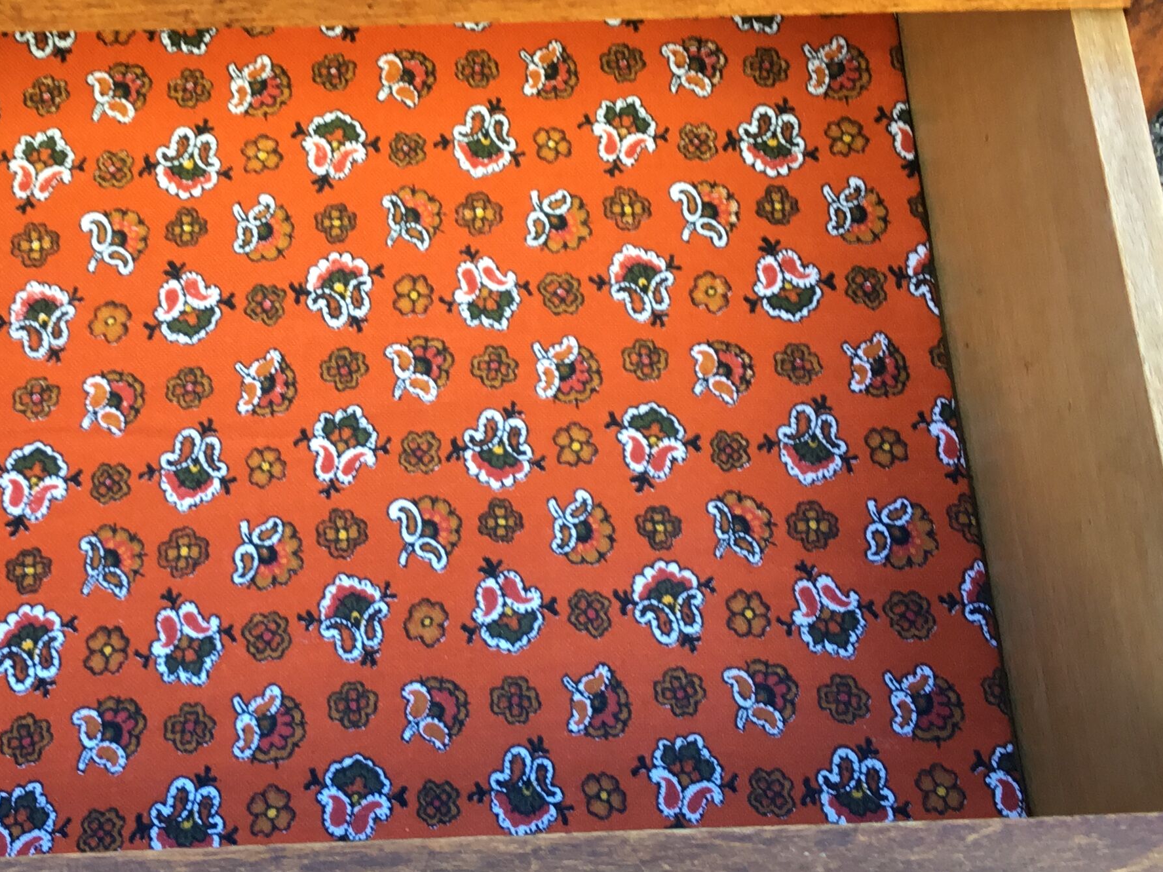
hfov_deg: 33.2
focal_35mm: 57
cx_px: 303
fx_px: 1915
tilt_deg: -67.7
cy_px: 403
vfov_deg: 25.6
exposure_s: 1/50
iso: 32
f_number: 2.4
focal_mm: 3.3
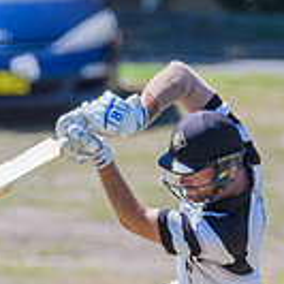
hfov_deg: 0.7
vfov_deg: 0.7
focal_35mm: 2420
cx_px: 158
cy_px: 321
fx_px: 22463
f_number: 6.3
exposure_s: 1/1000
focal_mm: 420
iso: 400
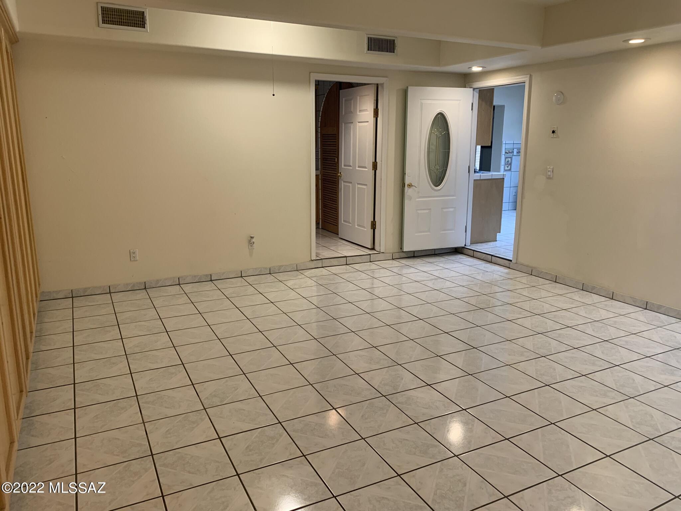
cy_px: 256
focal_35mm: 26
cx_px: 340
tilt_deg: -12.8
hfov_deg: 67.3
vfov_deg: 53.1
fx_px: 511
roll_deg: -0.2
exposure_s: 1/60
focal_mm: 4.25
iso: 100
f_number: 1.8
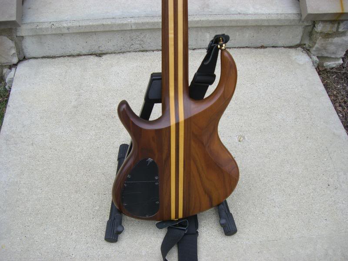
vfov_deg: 37.7
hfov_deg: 49.0
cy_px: 130
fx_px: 382
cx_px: 174
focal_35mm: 38
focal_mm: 6.2
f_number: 2.7
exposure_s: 1/125
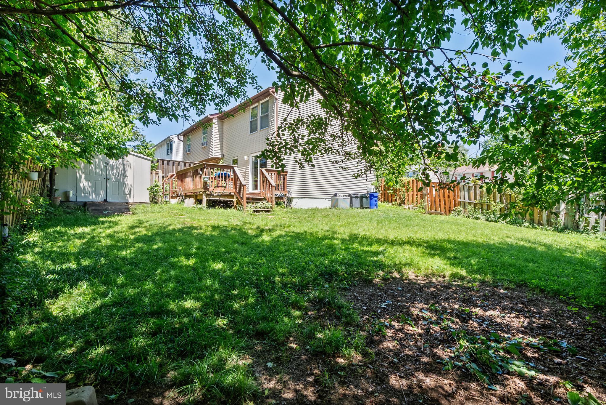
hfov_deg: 93.3
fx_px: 286
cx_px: 303
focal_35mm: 17
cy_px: 202
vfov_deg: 70.5
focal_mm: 17
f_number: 8
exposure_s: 1/200
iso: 800
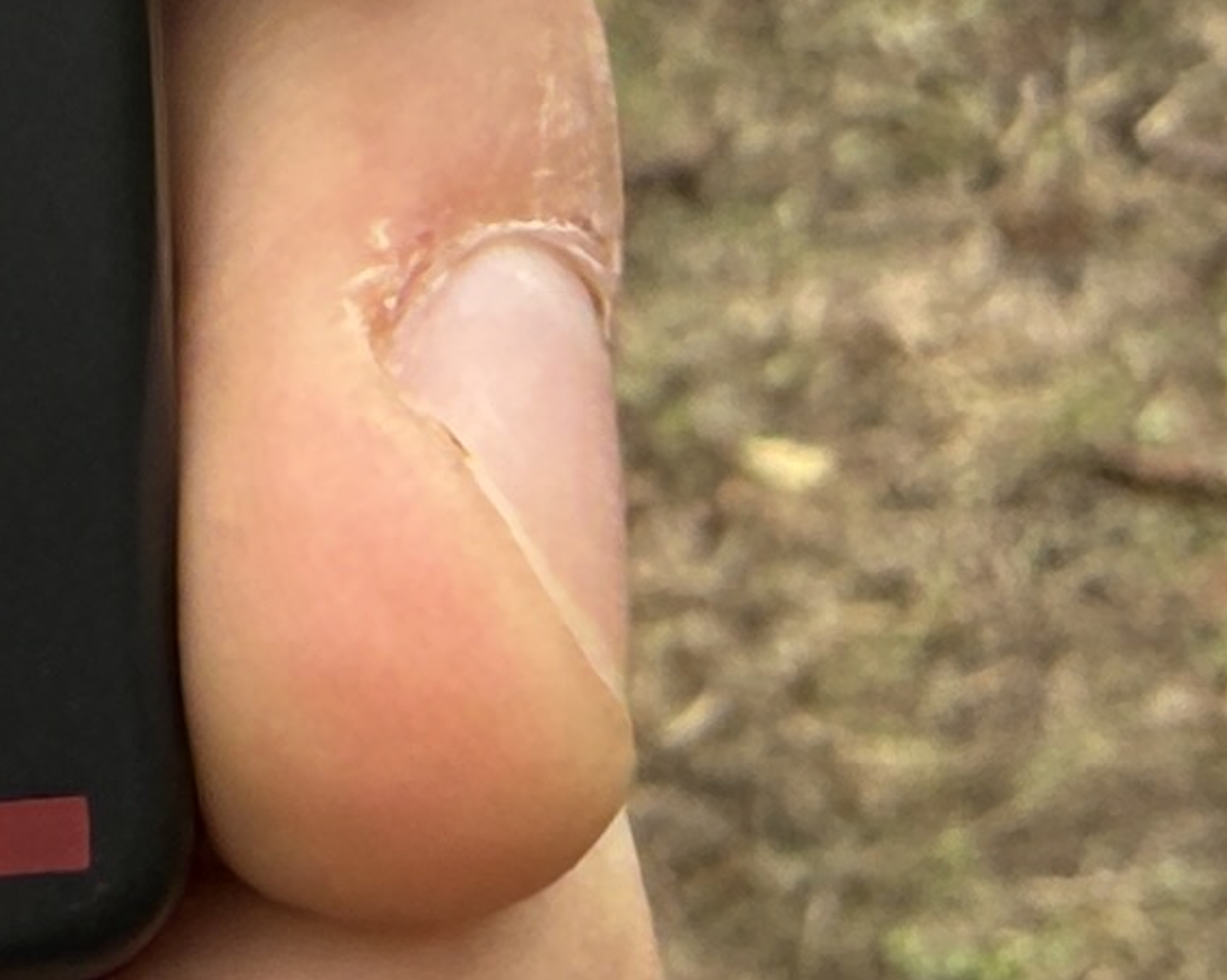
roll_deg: +3.4
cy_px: -1179
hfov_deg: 11.6
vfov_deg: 8.6
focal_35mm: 167
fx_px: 6060
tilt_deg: -22.5
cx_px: 427
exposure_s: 1/255
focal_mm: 2.22
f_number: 2.2
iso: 50
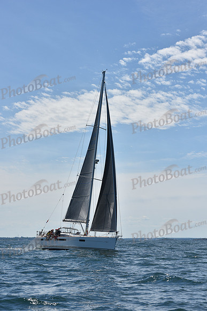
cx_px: 104
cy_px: 156
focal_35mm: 90
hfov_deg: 15.2
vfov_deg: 22.6
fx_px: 776
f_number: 9
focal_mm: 90
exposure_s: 1/1600
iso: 250
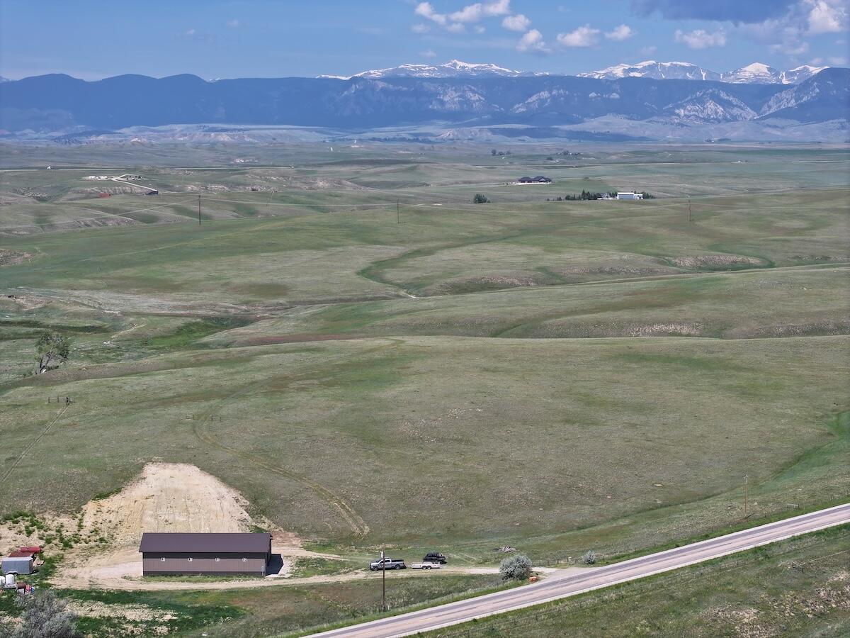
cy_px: 319
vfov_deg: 21.0
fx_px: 1719
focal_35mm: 70
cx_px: 425
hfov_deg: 27.8
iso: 100
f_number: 2.8
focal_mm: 19.35
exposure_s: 1/1250
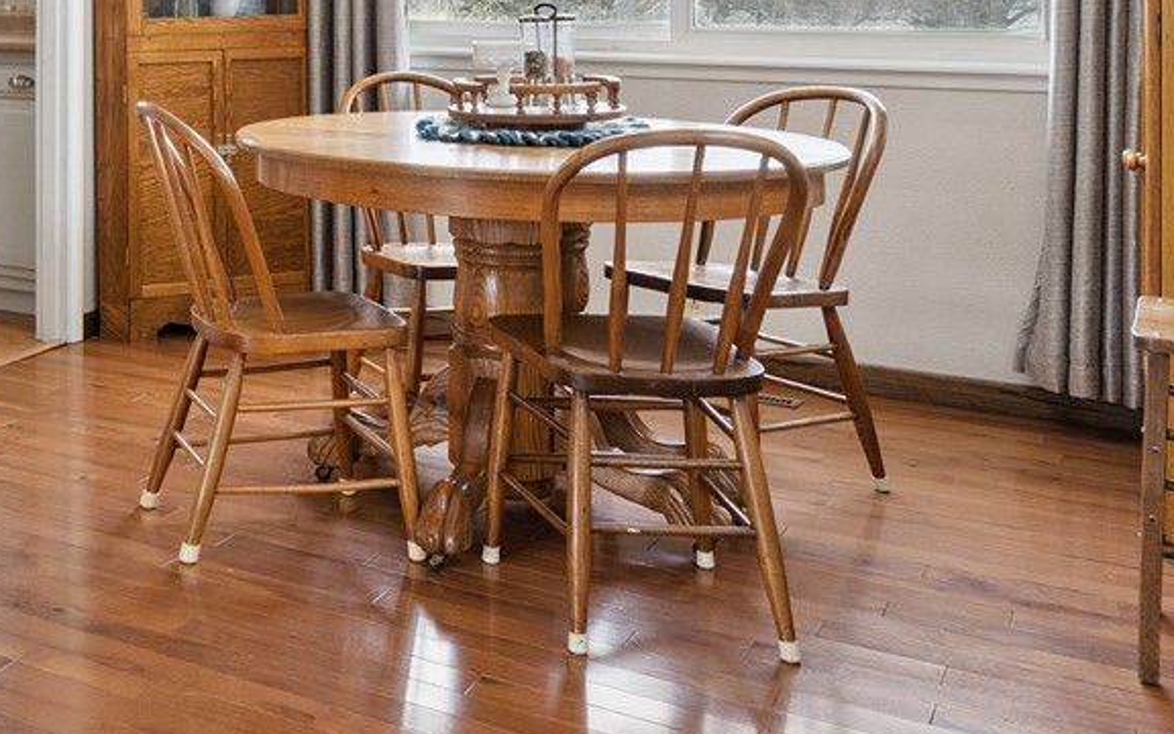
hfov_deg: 36.6
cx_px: -58
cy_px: -7
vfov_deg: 25.5
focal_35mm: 48
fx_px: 1536
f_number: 9
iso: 400
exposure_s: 1/20
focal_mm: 16
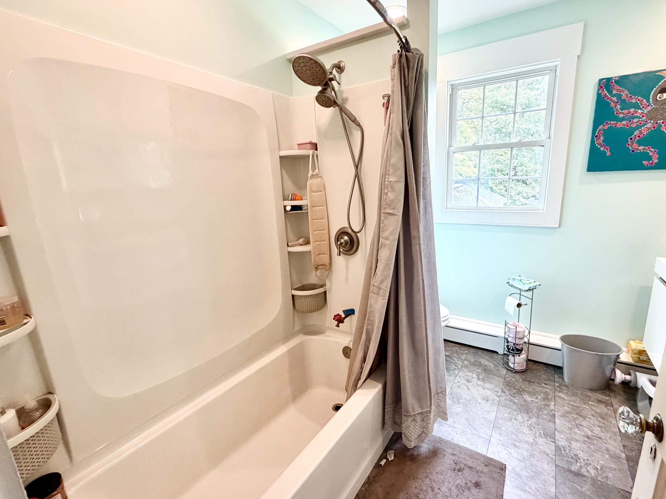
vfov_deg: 78.1
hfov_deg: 94.1
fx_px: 308
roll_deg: +2.0
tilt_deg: -12.7
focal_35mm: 16
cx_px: 371
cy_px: 251
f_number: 2.2
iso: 320
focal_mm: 2.22
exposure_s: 1/120
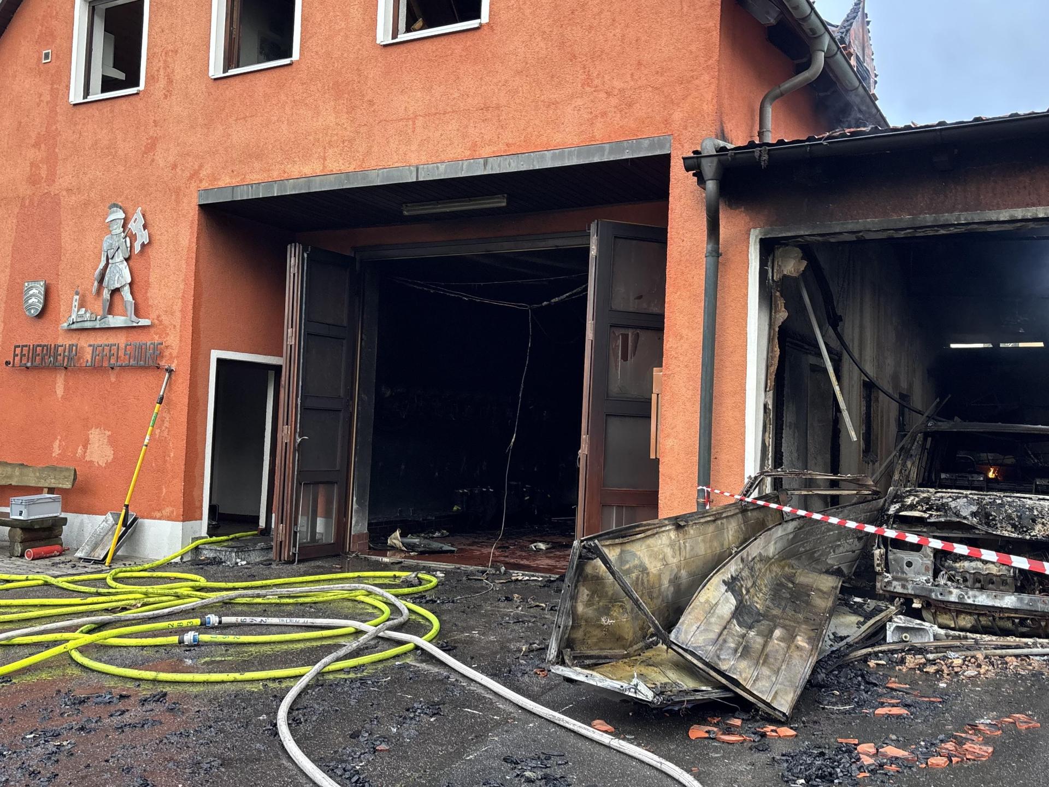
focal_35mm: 26
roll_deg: -2.2
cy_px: 394
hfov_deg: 67.3
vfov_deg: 53.1
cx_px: 524
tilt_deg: +4.9
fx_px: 788
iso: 80
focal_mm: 5.96
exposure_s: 1/121
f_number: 1.6
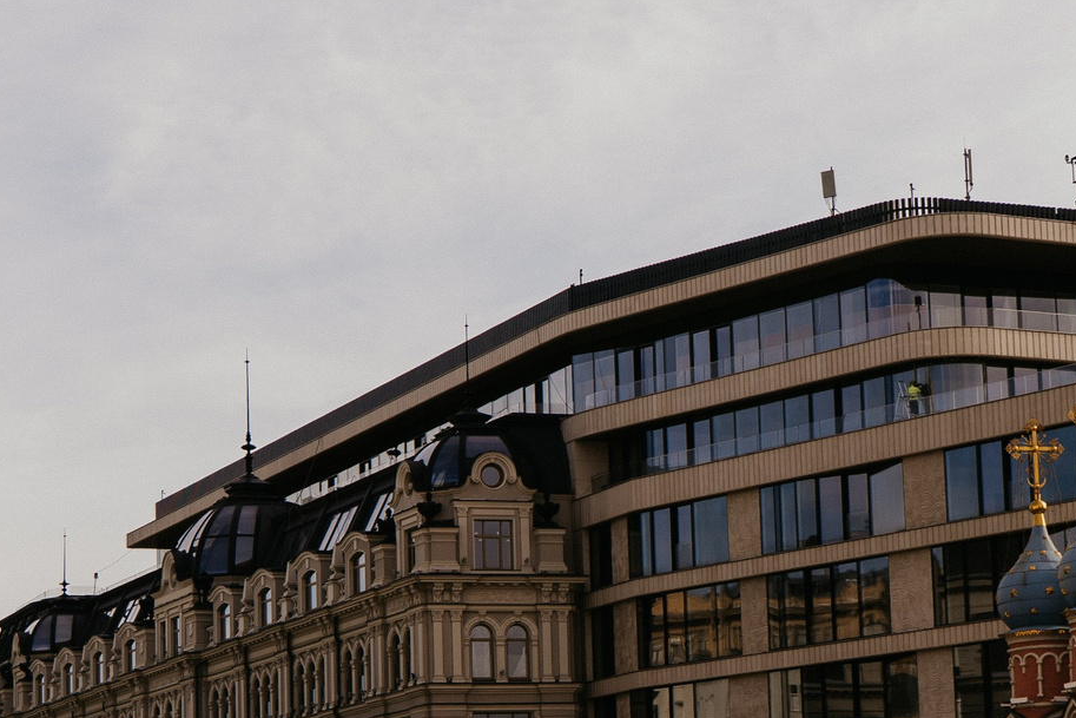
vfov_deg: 13.5
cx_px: 742
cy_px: 510
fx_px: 3019
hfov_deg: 20.1
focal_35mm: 101
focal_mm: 35
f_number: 4
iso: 100
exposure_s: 1/500
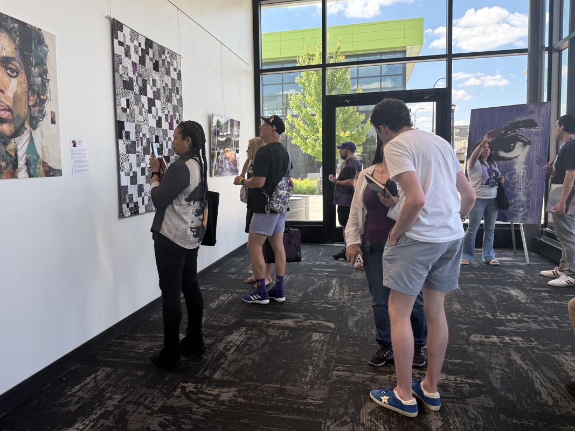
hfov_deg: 65.2
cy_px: 199
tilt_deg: -2.5
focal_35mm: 27
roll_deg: +0.7
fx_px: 448
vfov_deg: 51.3
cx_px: 260
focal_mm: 6.76
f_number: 1.78
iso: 100
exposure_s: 1/728
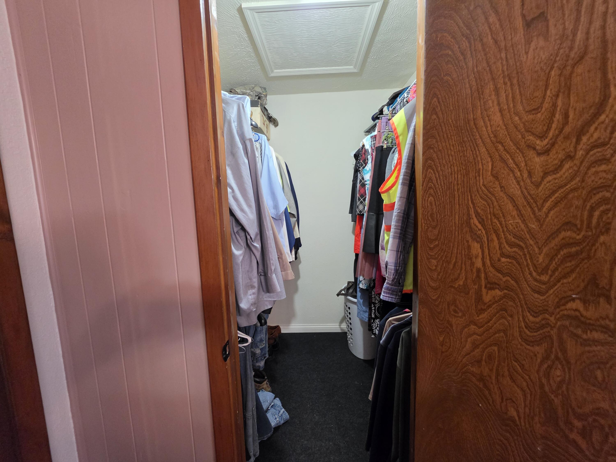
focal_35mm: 13
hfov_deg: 106.2
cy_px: 231
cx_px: 308
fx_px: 231
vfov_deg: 89.9
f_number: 1.9
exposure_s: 1/60
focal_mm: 2.2
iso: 500
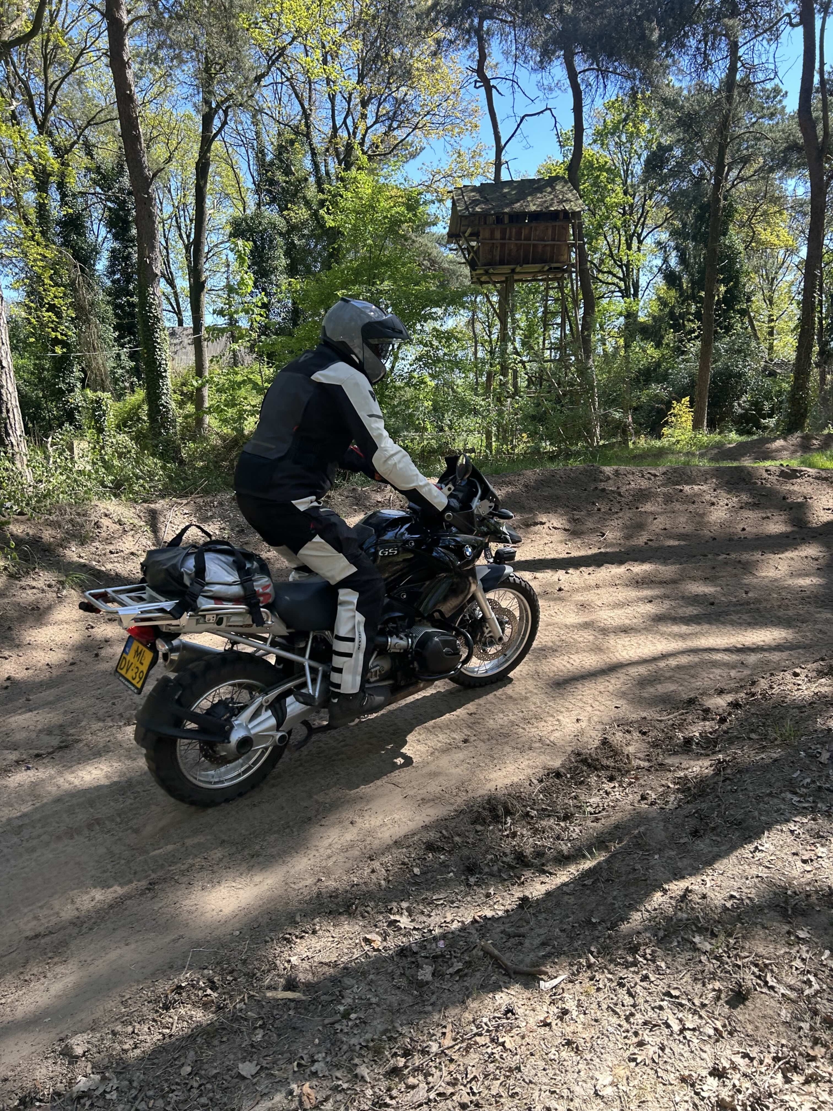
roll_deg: +3.7
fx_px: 834
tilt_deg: -7.8
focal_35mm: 26
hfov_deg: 53.1
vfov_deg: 67.3
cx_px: 416
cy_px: 556
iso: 50
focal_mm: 5.7
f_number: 1.5
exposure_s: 1/497
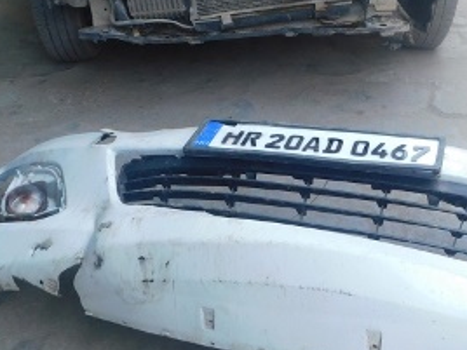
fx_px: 742
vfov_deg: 25.7
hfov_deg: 34.8
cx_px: 288
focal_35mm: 55
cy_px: 37
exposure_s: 1/40
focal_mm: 4
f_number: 3
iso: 125
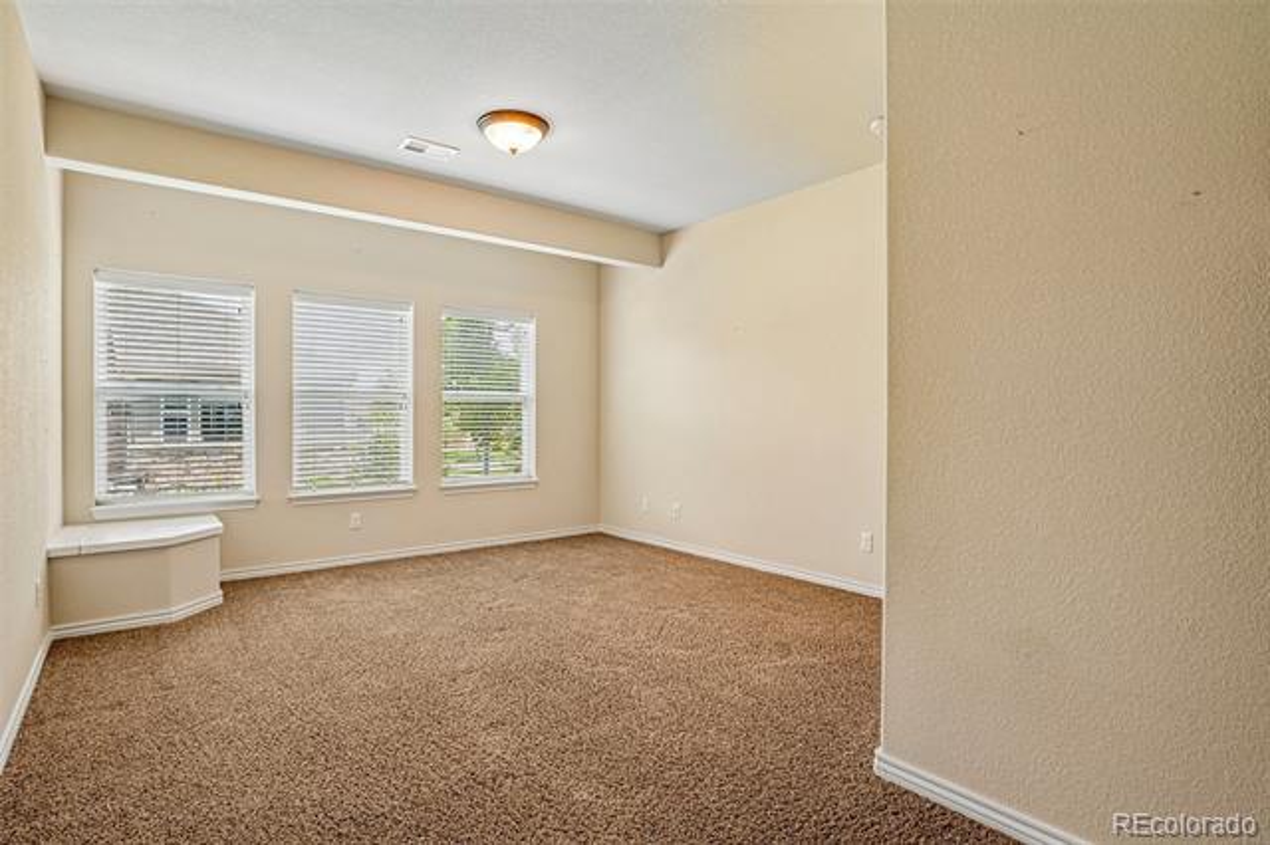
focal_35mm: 16
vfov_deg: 72.0
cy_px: 422
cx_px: 635
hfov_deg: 95.0
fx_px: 582
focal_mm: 11
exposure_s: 1/30
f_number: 8
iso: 500
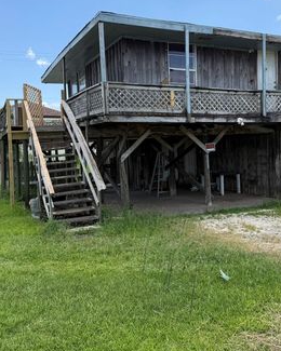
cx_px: 164
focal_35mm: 36
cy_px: 160
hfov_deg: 41.0
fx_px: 374
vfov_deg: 50.2
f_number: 1.78
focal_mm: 6.76
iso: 80
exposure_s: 1/2525
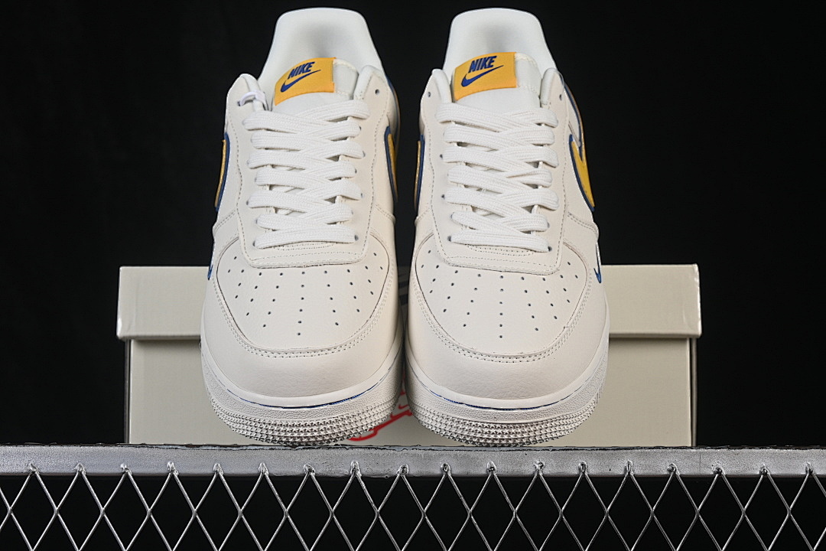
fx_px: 1721
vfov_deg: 18.2
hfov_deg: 27.0
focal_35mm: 75
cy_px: 276
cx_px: 413
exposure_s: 1/80
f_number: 8
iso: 160
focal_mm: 50
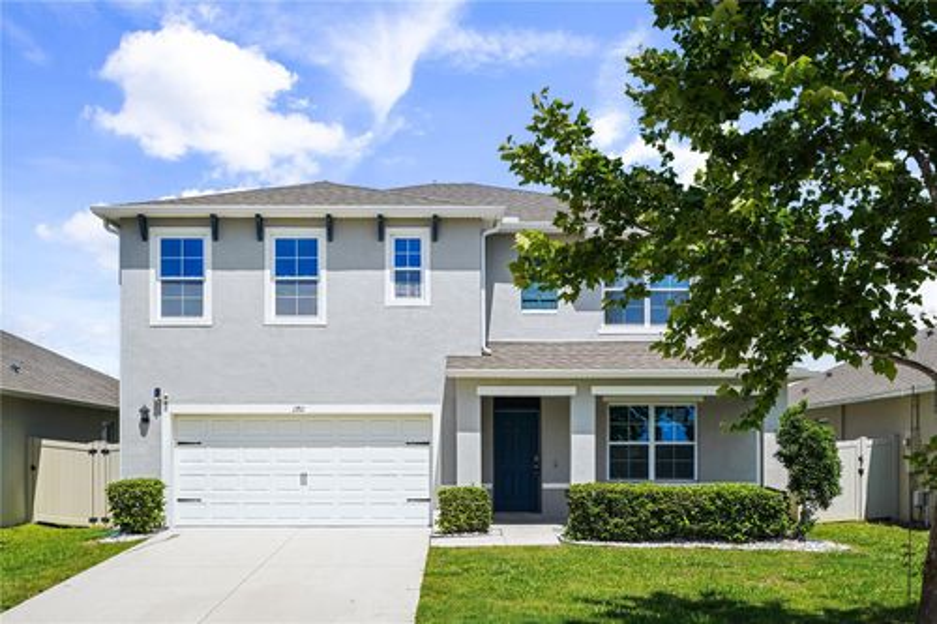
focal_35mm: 35
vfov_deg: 37.8
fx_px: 911
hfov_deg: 54.5
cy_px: 312
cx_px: 468
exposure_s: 1/800
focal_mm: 35
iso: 160
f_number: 6.3
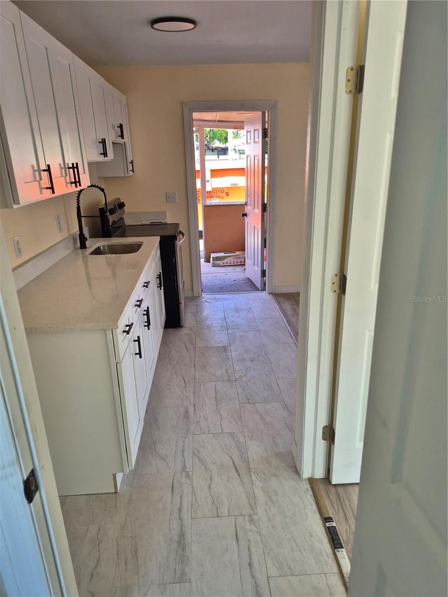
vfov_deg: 73.9
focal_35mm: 23
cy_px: 298
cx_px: 224
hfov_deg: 58.9
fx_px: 397
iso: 64
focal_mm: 5.4
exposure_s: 1/180
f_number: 1.8
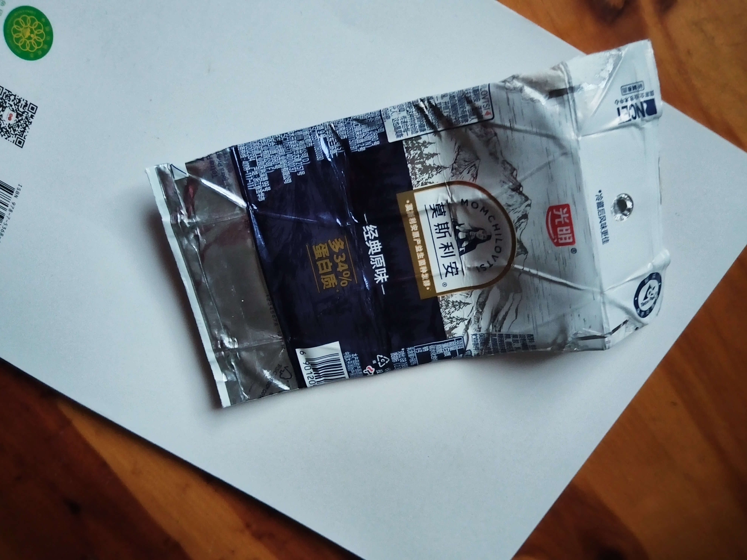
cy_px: 280
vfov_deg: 53.1
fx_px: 561
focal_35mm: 26
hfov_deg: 67.3
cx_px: 374
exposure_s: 1/50
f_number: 1.9
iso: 4255
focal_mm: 4.95
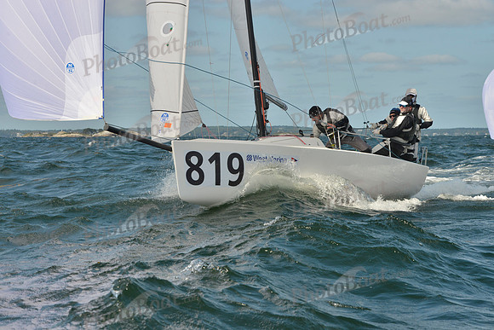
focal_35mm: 95
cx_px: 247
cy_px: 165
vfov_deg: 14.4
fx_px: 1304
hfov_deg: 21.5
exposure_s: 1/1000
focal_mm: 95
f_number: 11
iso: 400
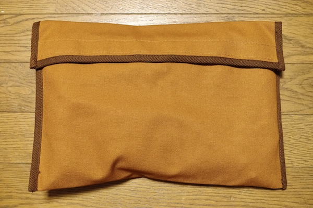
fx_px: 409
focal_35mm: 47
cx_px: 156
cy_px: 104
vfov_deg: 28.6
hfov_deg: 41.9
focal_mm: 17.06
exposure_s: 1/80
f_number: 4
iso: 4000
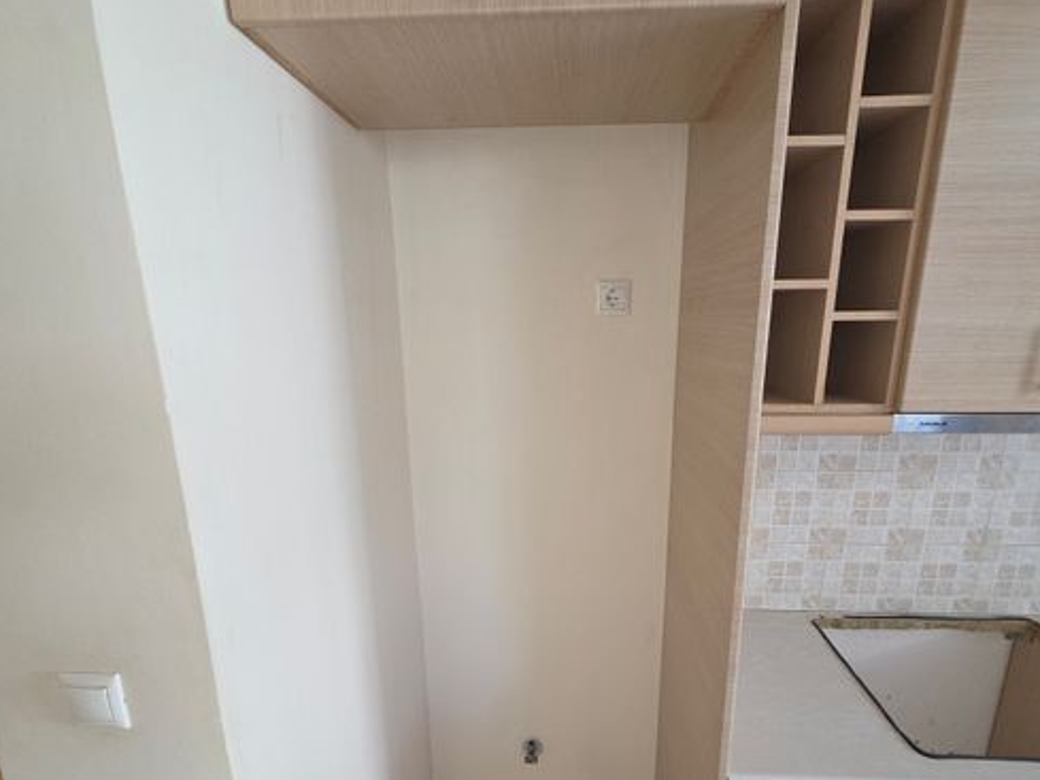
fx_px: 511
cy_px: 468
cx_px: 549
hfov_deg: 90.9
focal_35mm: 17
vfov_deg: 74.0
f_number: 2.2
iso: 50
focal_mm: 2.2
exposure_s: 1/50
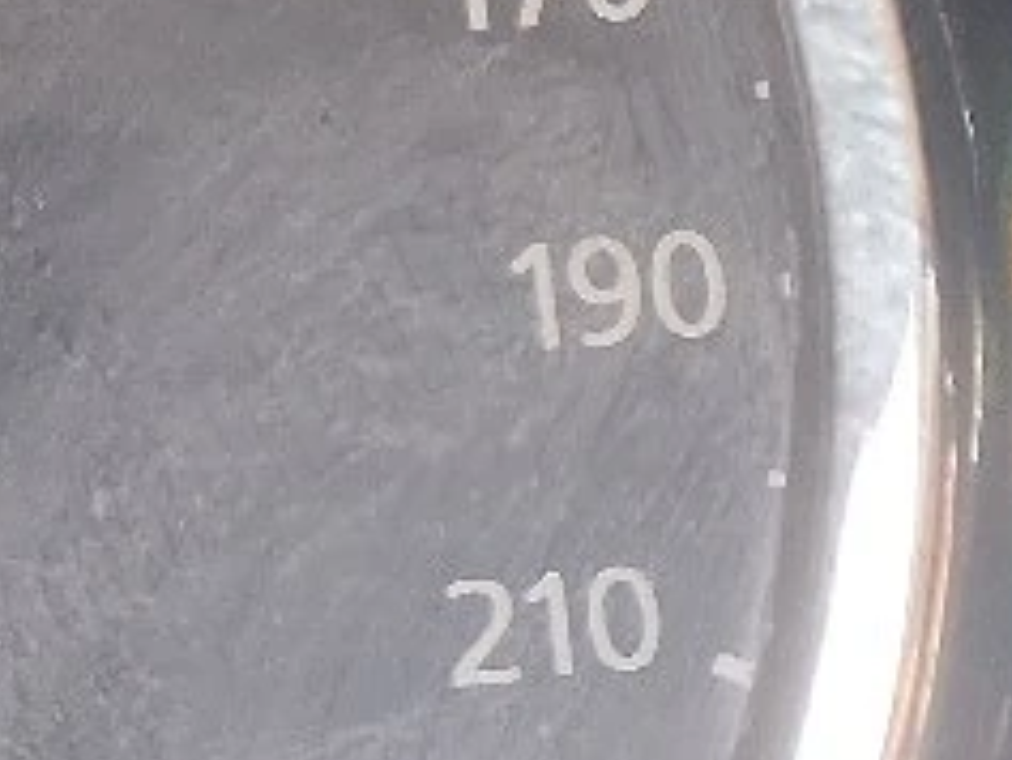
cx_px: 1879
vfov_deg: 13.0
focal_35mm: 114
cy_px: 312
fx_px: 3334
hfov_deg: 14.8
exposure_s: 1/100
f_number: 1.8
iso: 320
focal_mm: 4
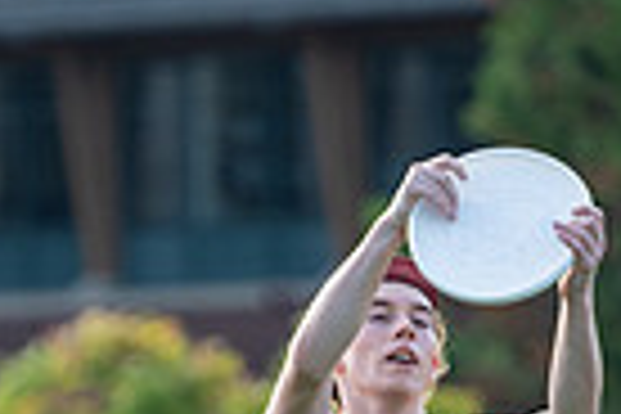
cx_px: 247
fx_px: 16455
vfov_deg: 1.4
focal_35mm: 954
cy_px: 848
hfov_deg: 2.2
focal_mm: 165
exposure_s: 1/1600
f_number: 2.8
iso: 320
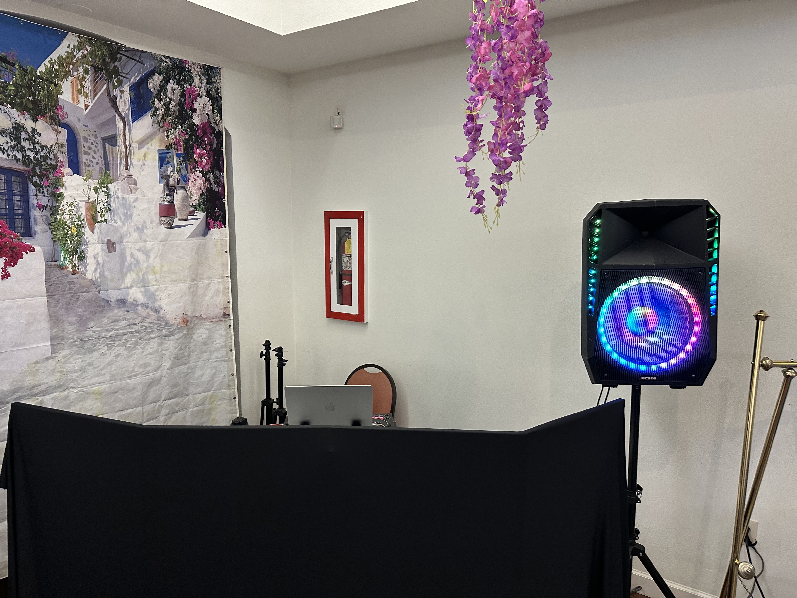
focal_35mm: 24
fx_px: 553
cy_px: 299
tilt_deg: -8.3
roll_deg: -0.8
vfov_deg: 56.8
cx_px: 398
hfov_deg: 71.6
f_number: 1.78
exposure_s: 1/60
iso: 400
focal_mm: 6.86
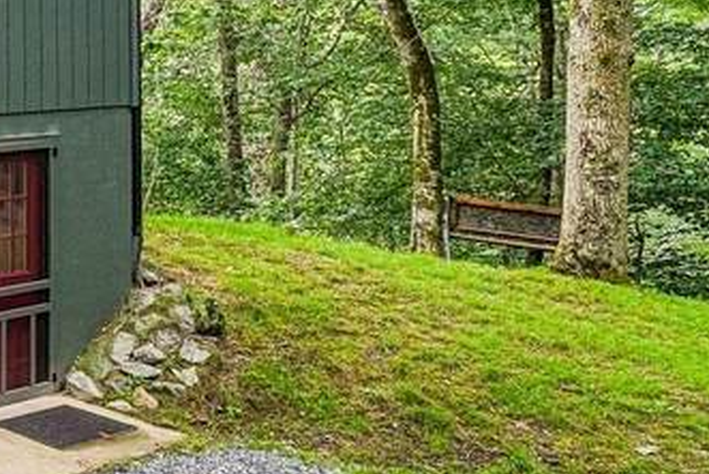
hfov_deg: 21.7
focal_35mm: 58
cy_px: -16
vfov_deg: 22.4
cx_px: -572
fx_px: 1143
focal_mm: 10
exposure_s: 1/30
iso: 400
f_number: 8
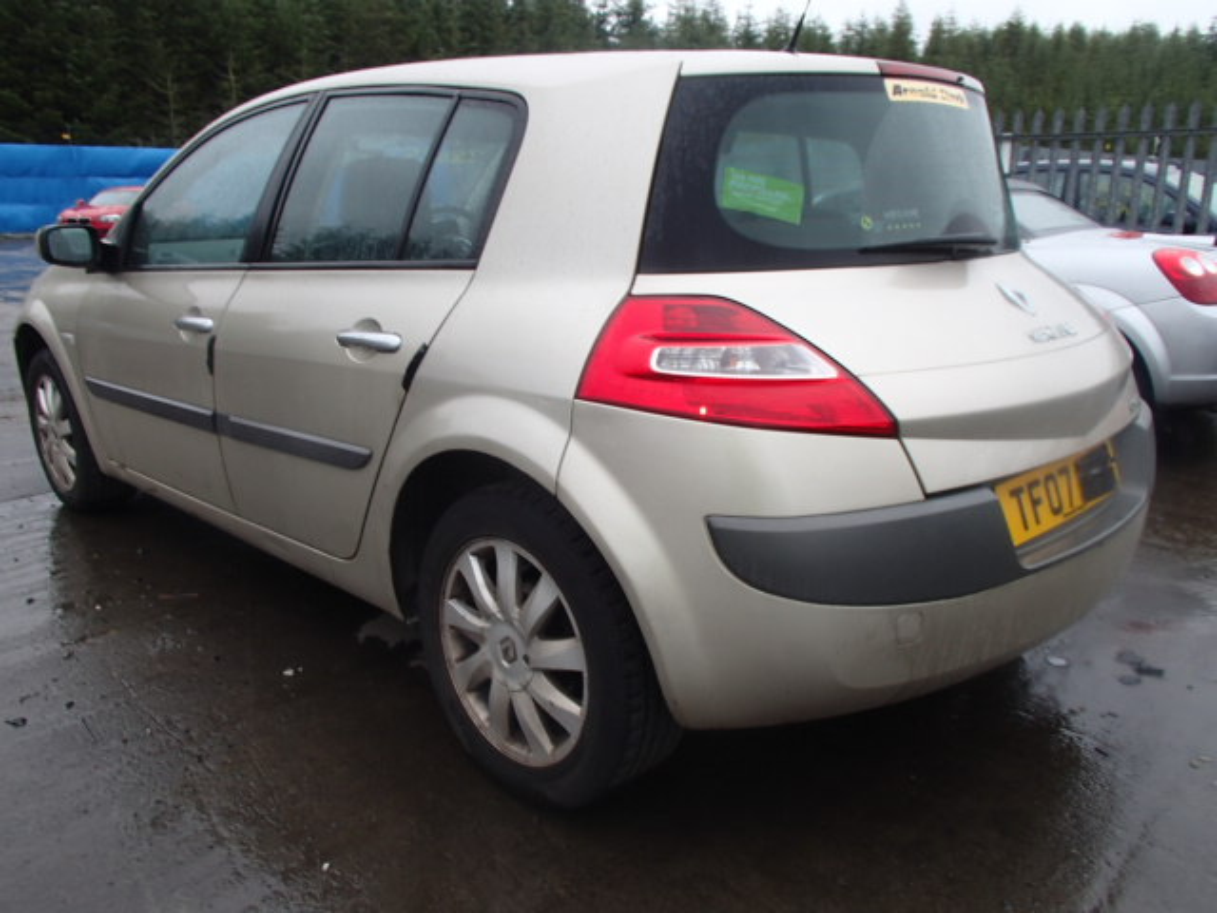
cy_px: 456
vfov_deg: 49.7
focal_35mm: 28
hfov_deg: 63.4
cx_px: 608
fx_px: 984
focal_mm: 5
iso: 100
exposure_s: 1/80
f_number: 3.9
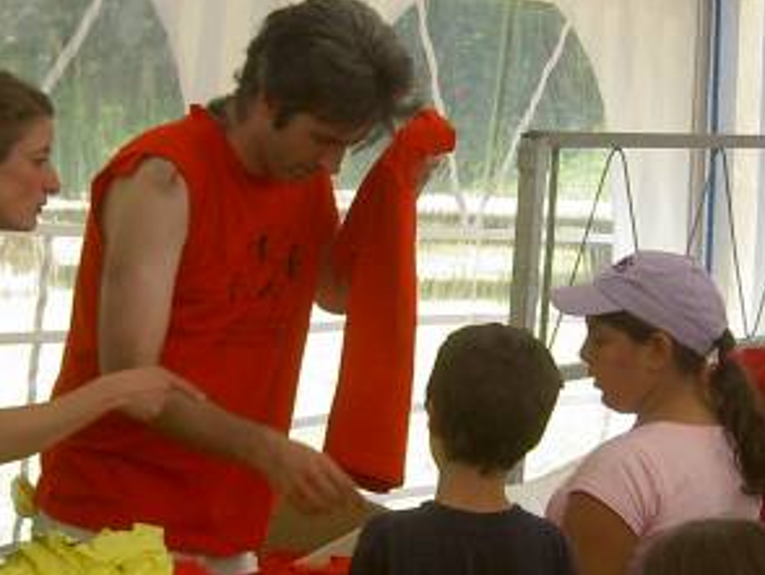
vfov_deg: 14.0
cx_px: 393
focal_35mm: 106
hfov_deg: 18.5
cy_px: 276
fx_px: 2344
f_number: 2.8
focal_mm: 8
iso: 100
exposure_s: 1/160
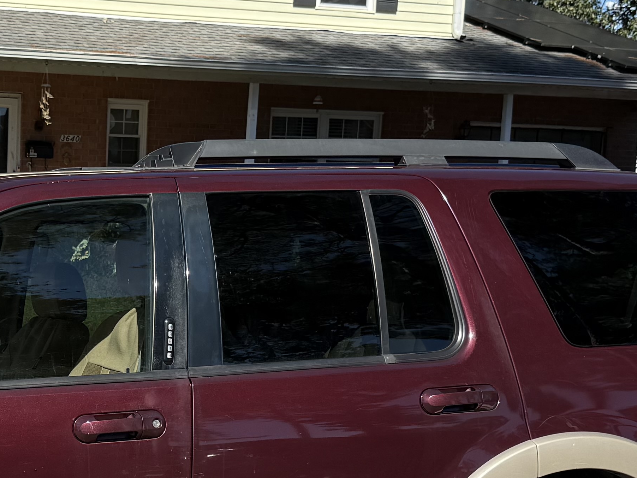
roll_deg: -1.8
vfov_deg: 19.1
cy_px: 403
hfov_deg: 24.7
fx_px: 1399
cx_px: 30
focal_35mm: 76
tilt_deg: -7.2
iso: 80
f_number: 1.78
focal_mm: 6.76
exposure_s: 1/3584
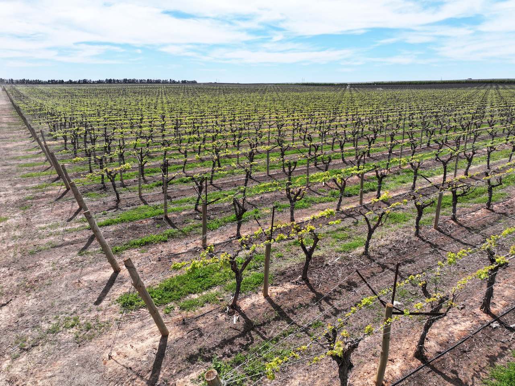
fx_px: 357
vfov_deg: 56.8
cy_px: 193
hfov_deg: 71.6
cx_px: 258
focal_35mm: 24
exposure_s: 1/3200
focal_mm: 12.29
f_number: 2.8
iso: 110
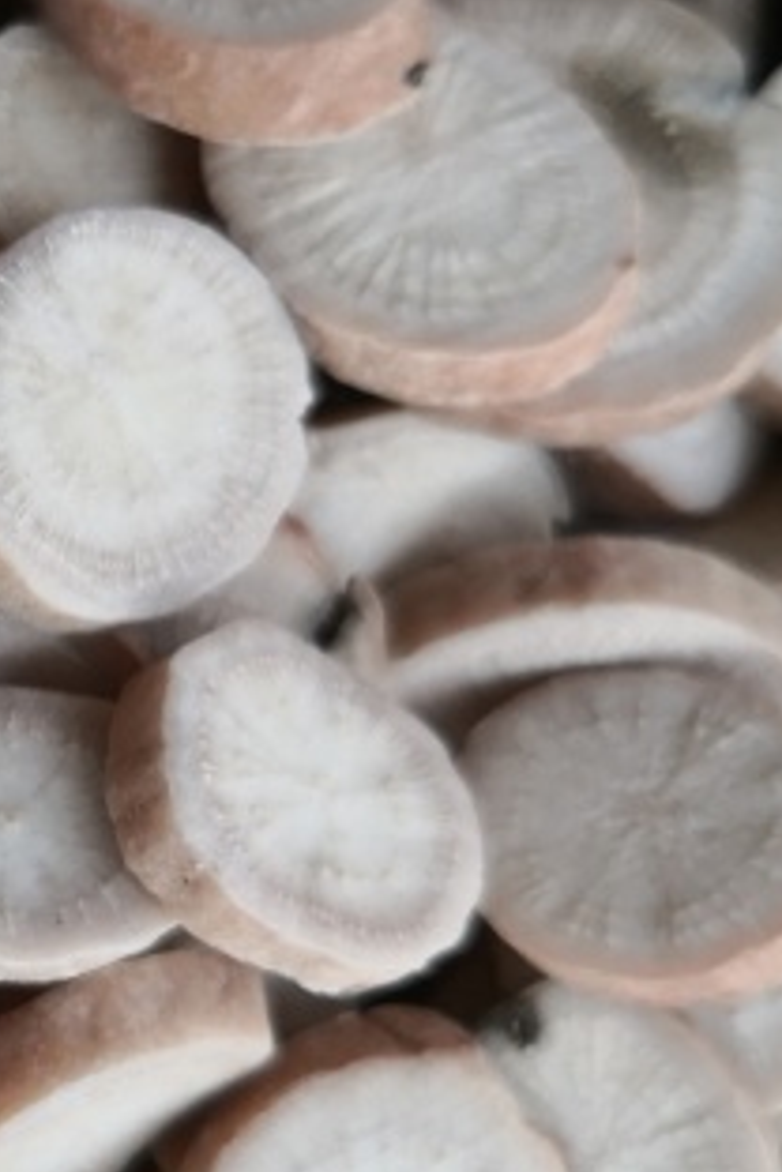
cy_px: 578
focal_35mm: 72
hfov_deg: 16.9
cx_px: -444
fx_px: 2346
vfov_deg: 28.1
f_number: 1.6
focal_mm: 3.95
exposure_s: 1/165
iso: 50
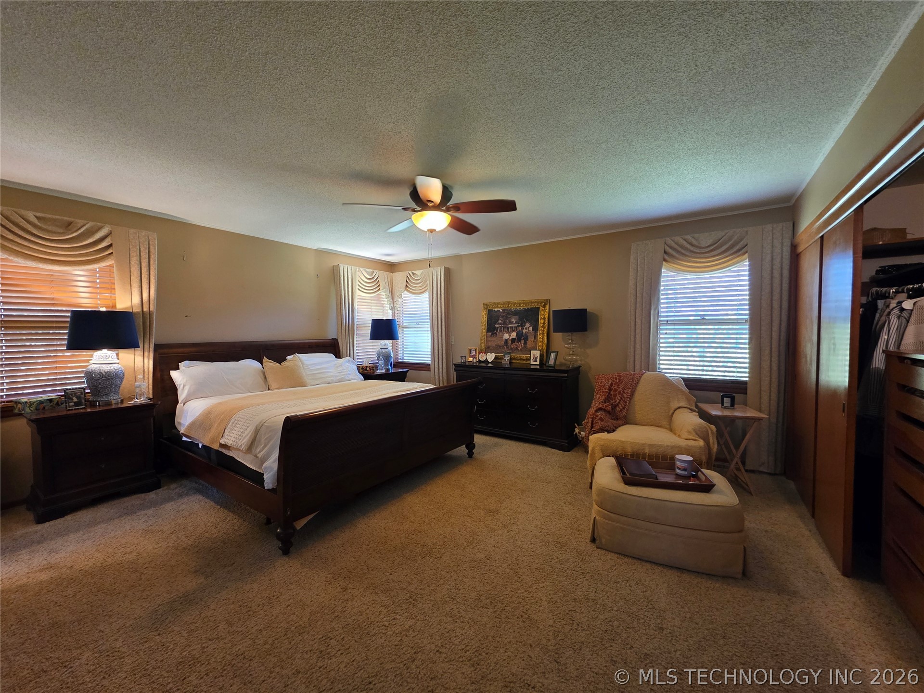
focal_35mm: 13
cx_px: 462
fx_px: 347
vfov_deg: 89.9
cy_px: 346
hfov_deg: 106.2
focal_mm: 2.2
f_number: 1.9
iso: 500
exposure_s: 1/60
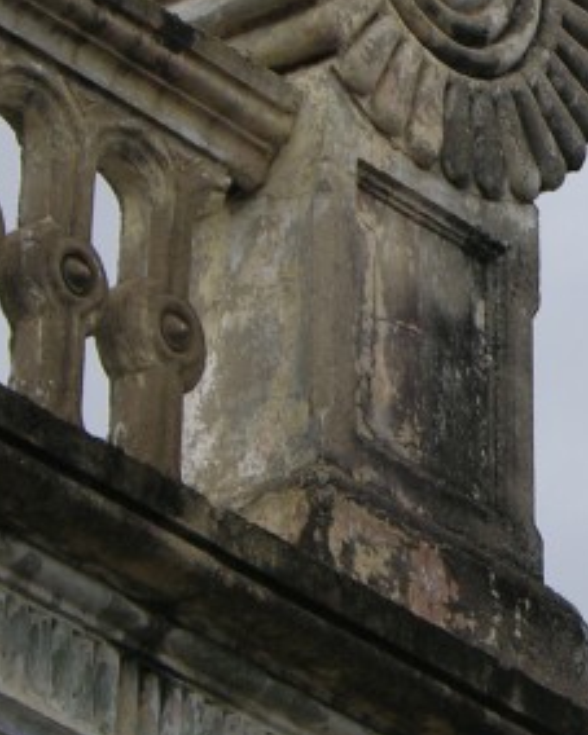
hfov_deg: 4.4
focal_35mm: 352
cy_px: 318
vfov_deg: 5.5
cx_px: 769
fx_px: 7661
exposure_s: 1/301
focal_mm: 25.4
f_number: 5.1
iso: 50
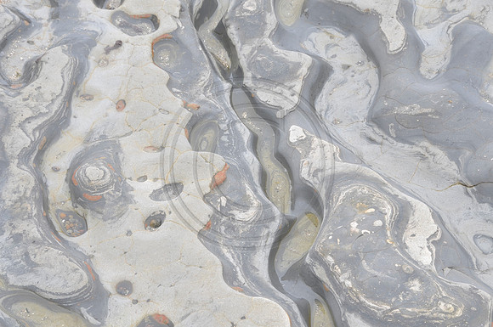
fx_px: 5538
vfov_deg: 3.4
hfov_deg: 5.1
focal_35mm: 405
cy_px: 164
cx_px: 246
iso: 100
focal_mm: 270
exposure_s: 1/20
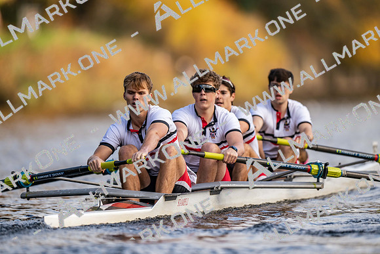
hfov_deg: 3.4
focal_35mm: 600
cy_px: 127
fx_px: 6335
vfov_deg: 2.3
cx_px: 190
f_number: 4
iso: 720
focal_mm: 600
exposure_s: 1/2500
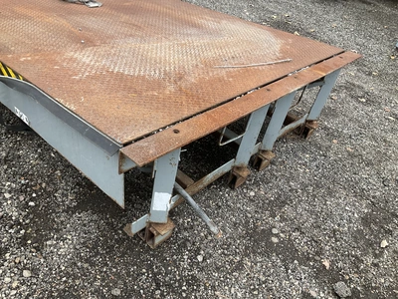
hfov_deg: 61.7
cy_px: 150
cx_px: 199
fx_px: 333
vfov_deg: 48.2
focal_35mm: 29
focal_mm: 3
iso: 25
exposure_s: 1/299
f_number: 1.8
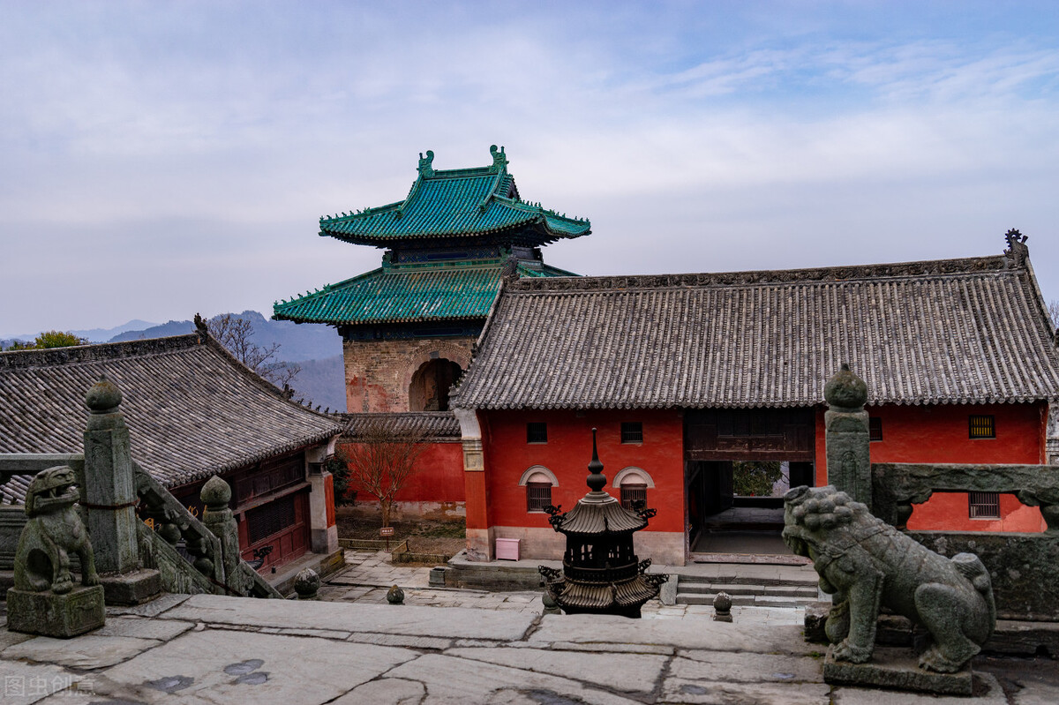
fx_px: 1000
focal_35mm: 34
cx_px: 530
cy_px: 352
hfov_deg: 55.8
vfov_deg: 38.9
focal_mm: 34
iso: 250
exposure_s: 1/1000
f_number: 4
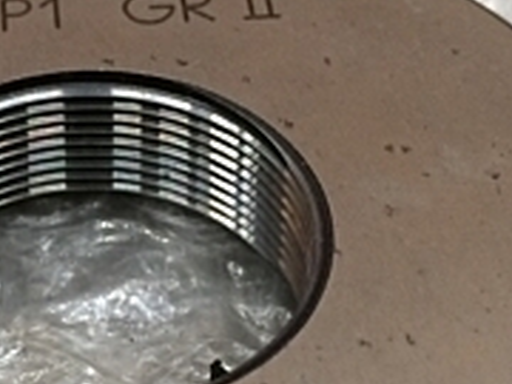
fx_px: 1523
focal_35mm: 103
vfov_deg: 14.4
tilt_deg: -45.4
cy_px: 208
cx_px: 57
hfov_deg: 18.8
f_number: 2.2
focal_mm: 4.15
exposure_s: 1/30
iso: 100
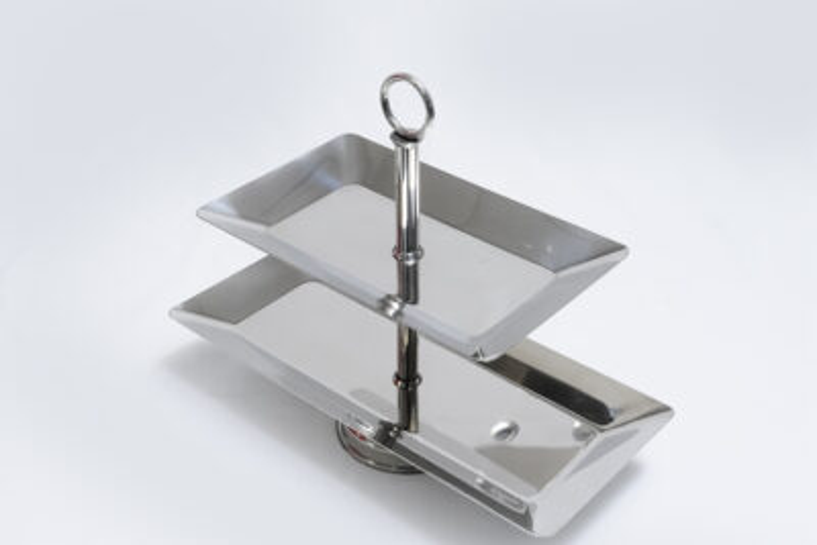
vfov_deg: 27.5
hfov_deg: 40.3
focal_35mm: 49
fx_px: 1112
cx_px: 408
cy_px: 272
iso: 3200
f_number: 10
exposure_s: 1/125
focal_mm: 33
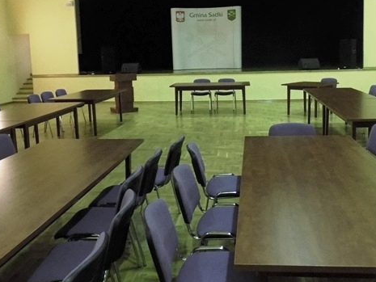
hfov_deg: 48.9
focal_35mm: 38
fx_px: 413
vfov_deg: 37.5
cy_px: 108
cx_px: 201
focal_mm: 4
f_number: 3.1
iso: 400
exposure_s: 1/13
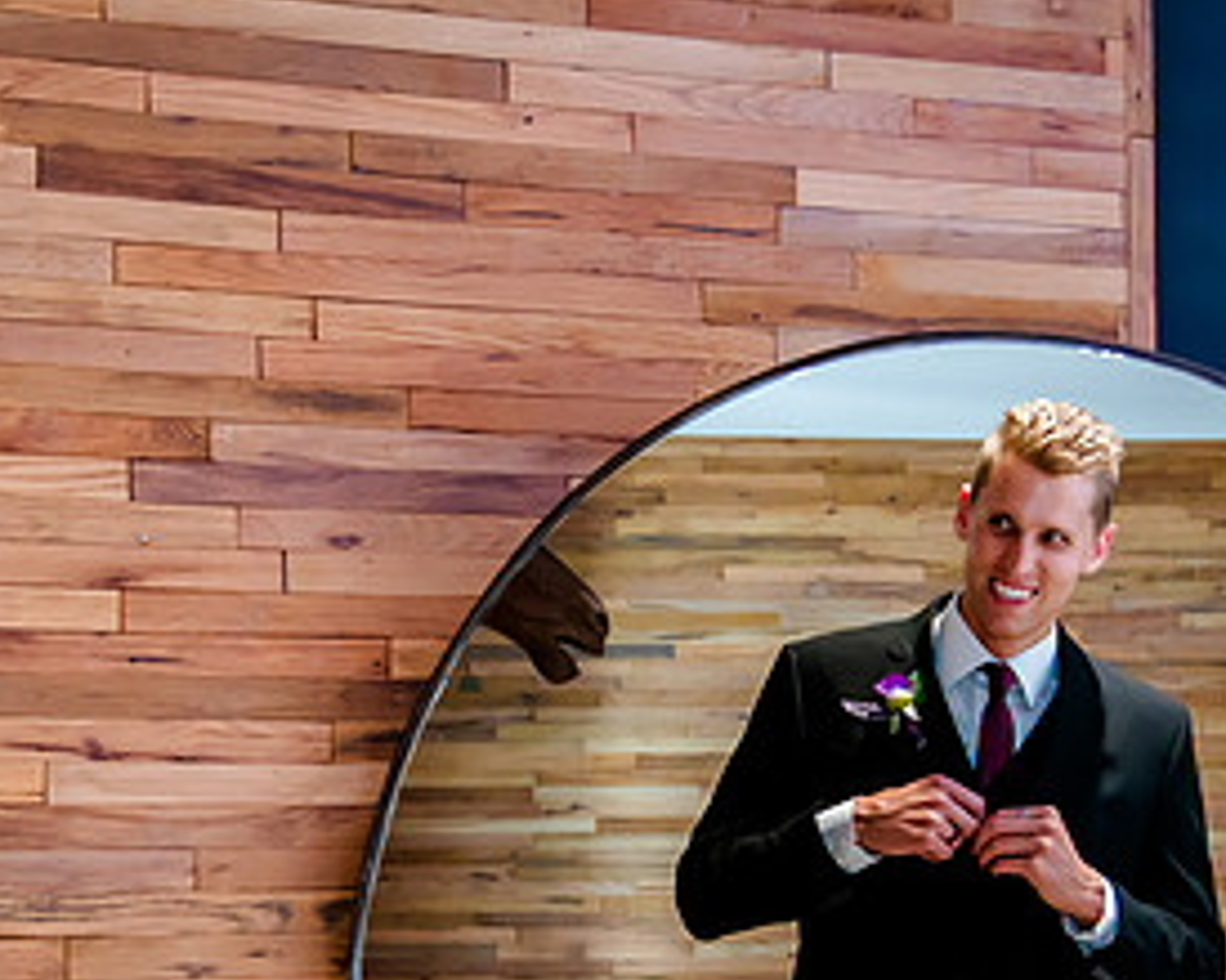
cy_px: 777
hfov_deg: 24.8
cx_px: 619
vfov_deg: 19.7
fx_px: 2793
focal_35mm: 77
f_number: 4
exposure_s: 1/250
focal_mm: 38
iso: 3200
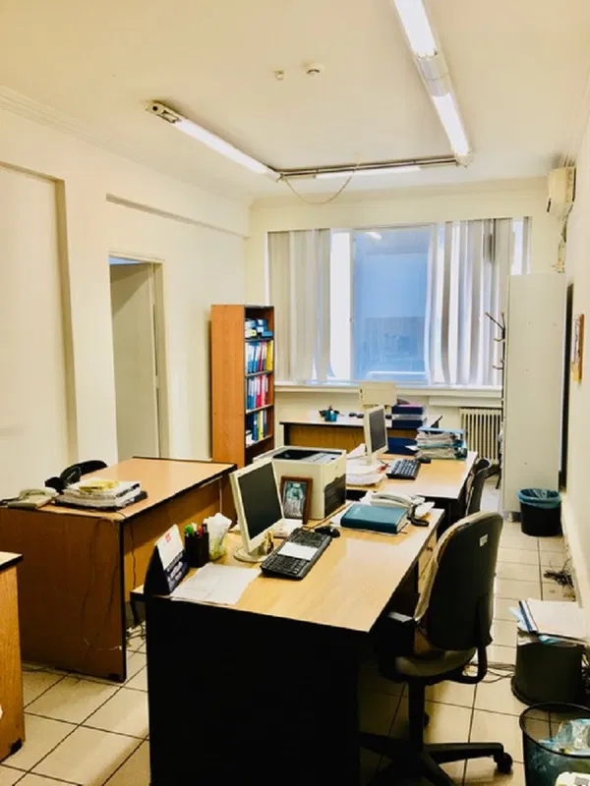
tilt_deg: -5.0
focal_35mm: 29
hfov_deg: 48.2
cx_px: 295
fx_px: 659
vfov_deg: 61.7
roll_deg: +0.4
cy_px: 393
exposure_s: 1/33
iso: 25
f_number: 2.2
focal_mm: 4.15
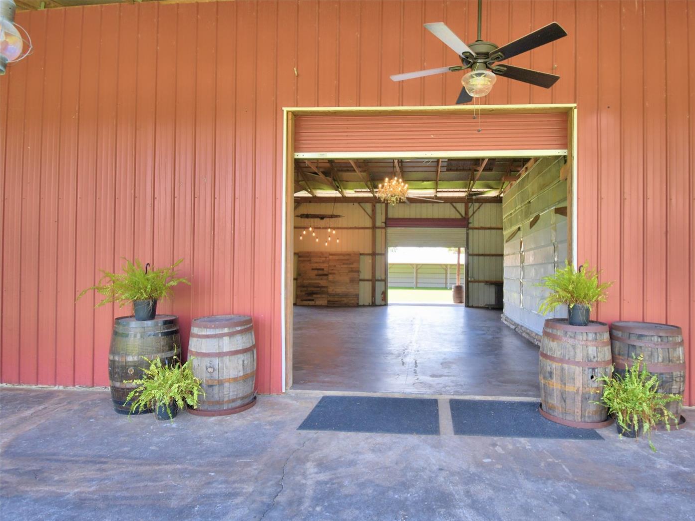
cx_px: 399
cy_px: 265
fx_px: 422
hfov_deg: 78.5
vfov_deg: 63.4
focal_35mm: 21
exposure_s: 1/125
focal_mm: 13
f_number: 4.8
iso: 200
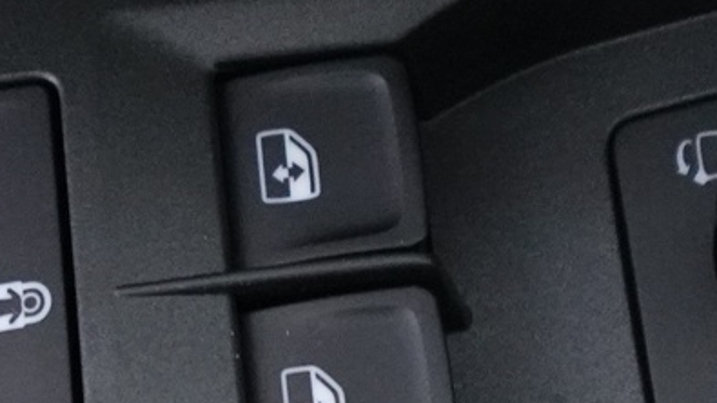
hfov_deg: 24.7
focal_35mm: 86
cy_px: 537
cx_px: 398
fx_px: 1635
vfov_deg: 13.5
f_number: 2
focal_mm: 7.6
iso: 3200
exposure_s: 1/80
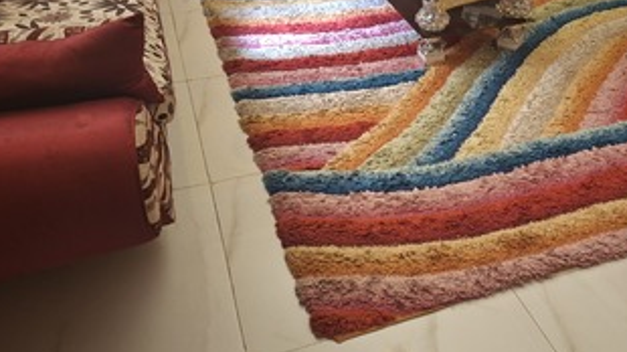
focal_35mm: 37
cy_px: 128
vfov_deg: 31.8
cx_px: 375
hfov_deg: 53.7
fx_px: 615
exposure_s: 1/50
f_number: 1.8
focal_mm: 5.54
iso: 250
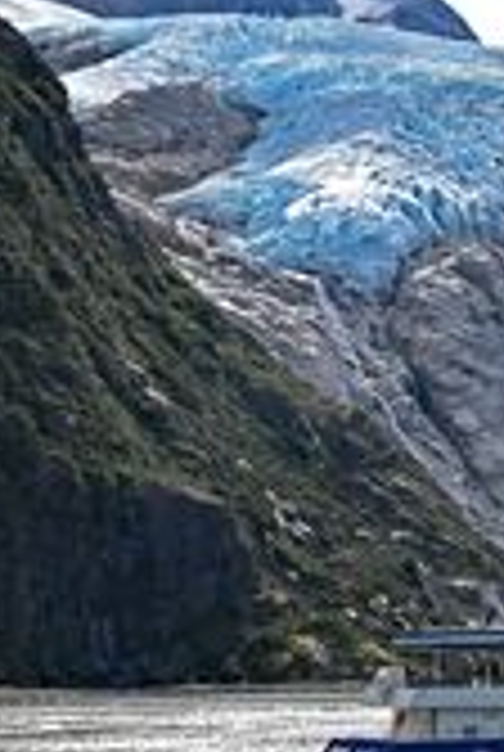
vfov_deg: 17.5
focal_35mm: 117
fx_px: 2447
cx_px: 1116
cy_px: 317
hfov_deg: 10.5
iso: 2000
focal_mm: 35
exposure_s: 1/800
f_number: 11
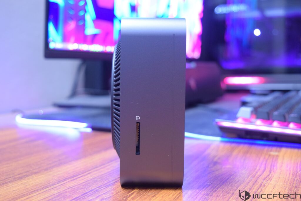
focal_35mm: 51
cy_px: 100
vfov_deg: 26.5
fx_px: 426
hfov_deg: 38.9
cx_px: 150
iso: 1600
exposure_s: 1/8
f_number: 5.6
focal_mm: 34
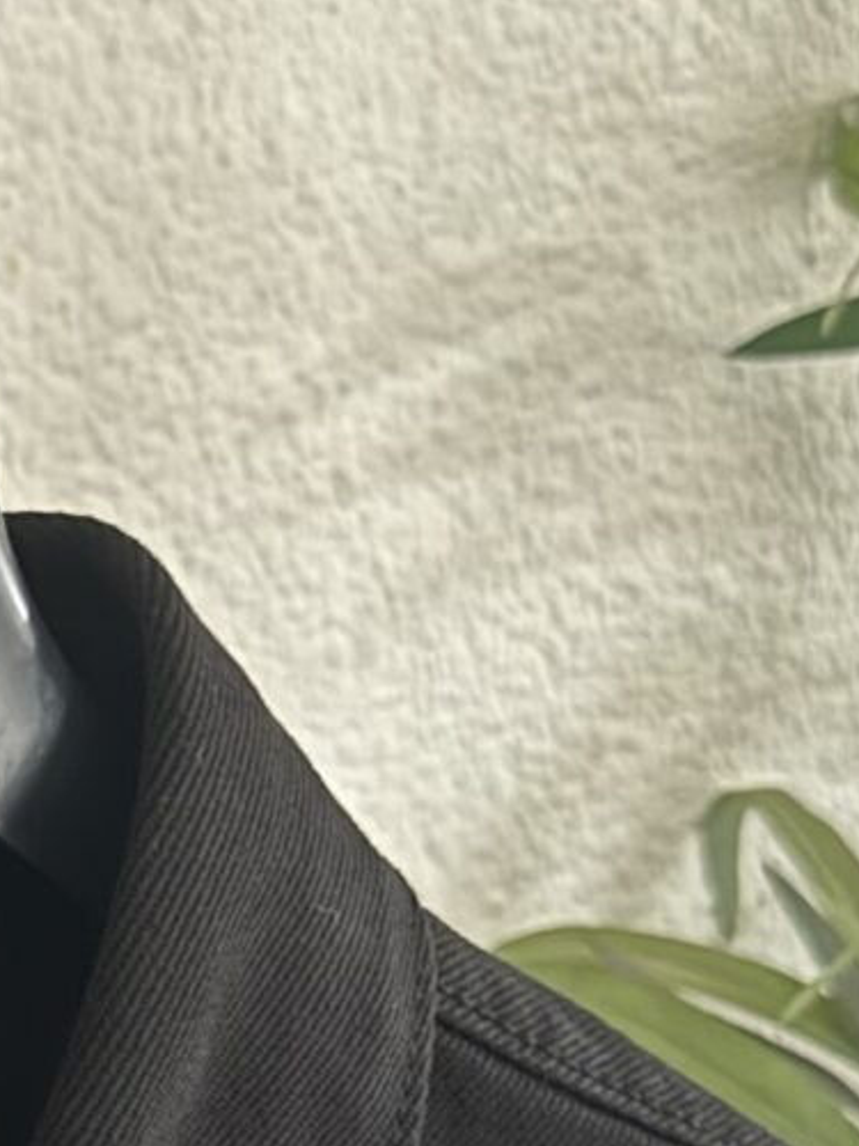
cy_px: 1222
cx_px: -470
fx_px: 4070
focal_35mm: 123
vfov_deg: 15.6
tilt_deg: -8.0
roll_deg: +0.8
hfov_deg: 11.5
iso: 2000
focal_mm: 6.76
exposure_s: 1/25
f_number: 1.78
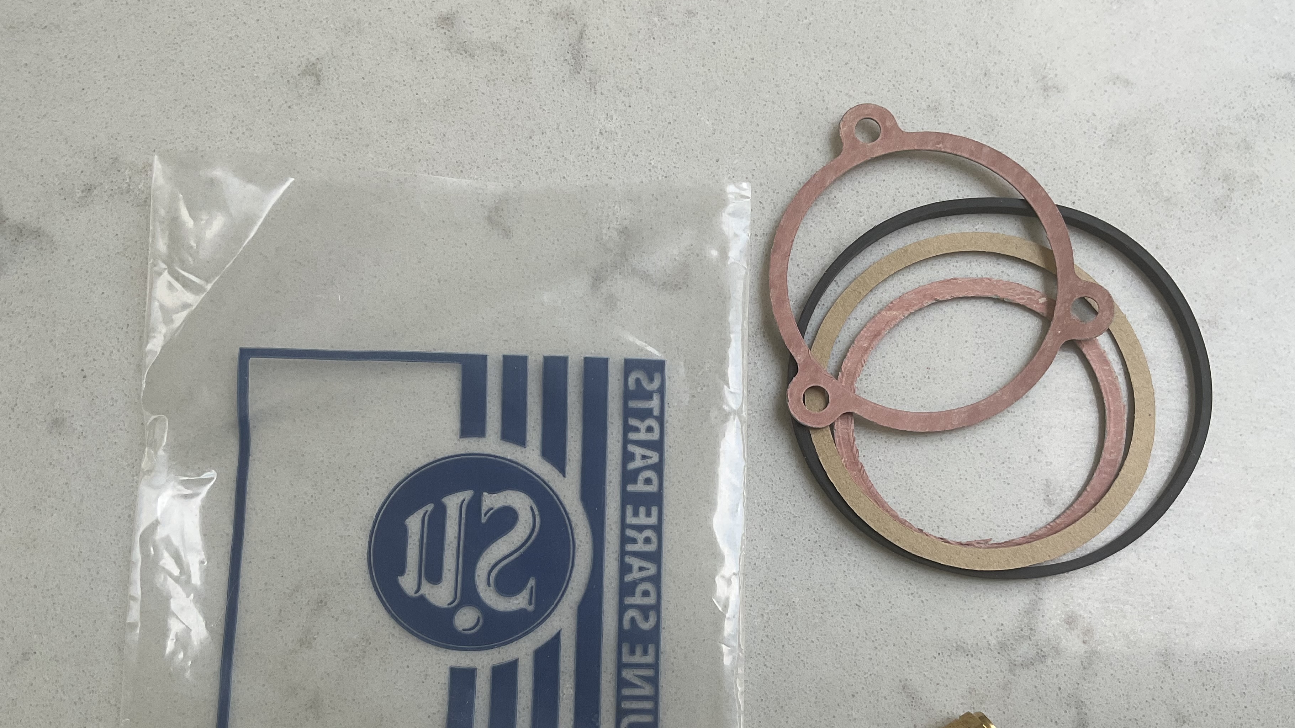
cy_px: 533
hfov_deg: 56.6
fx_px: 1202
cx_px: 689
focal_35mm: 35
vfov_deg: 33.1
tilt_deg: -81.7
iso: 32
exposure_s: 1/122
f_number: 1.8
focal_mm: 3
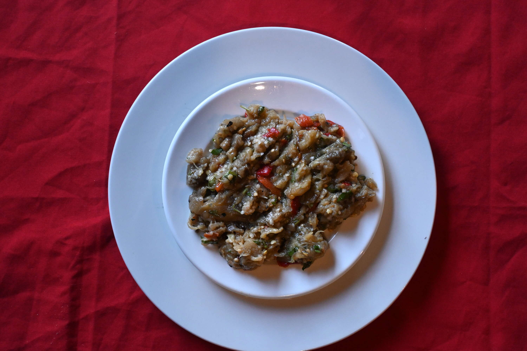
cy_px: 176
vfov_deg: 29.9
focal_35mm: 45
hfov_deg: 43.6
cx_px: 264
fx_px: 659
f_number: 4.8
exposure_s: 1/125
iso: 1800
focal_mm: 30
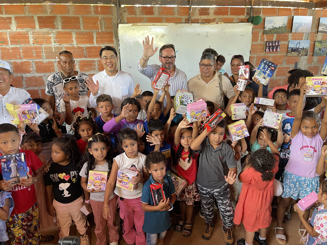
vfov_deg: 54.9
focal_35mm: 25
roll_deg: +1.5
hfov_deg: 69.4
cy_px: 122
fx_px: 236
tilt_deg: -18.6
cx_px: 164
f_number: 1.6
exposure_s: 1/60
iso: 250
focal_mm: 5.1
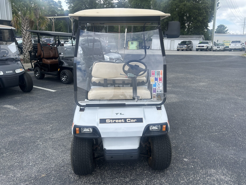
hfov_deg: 65.3
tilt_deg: -14.6
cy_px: 94
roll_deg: -1.9
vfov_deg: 51.4
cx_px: 124
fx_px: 192
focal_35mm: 27
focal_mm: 5.7
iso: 50
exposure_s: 1/1468
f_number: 1.5
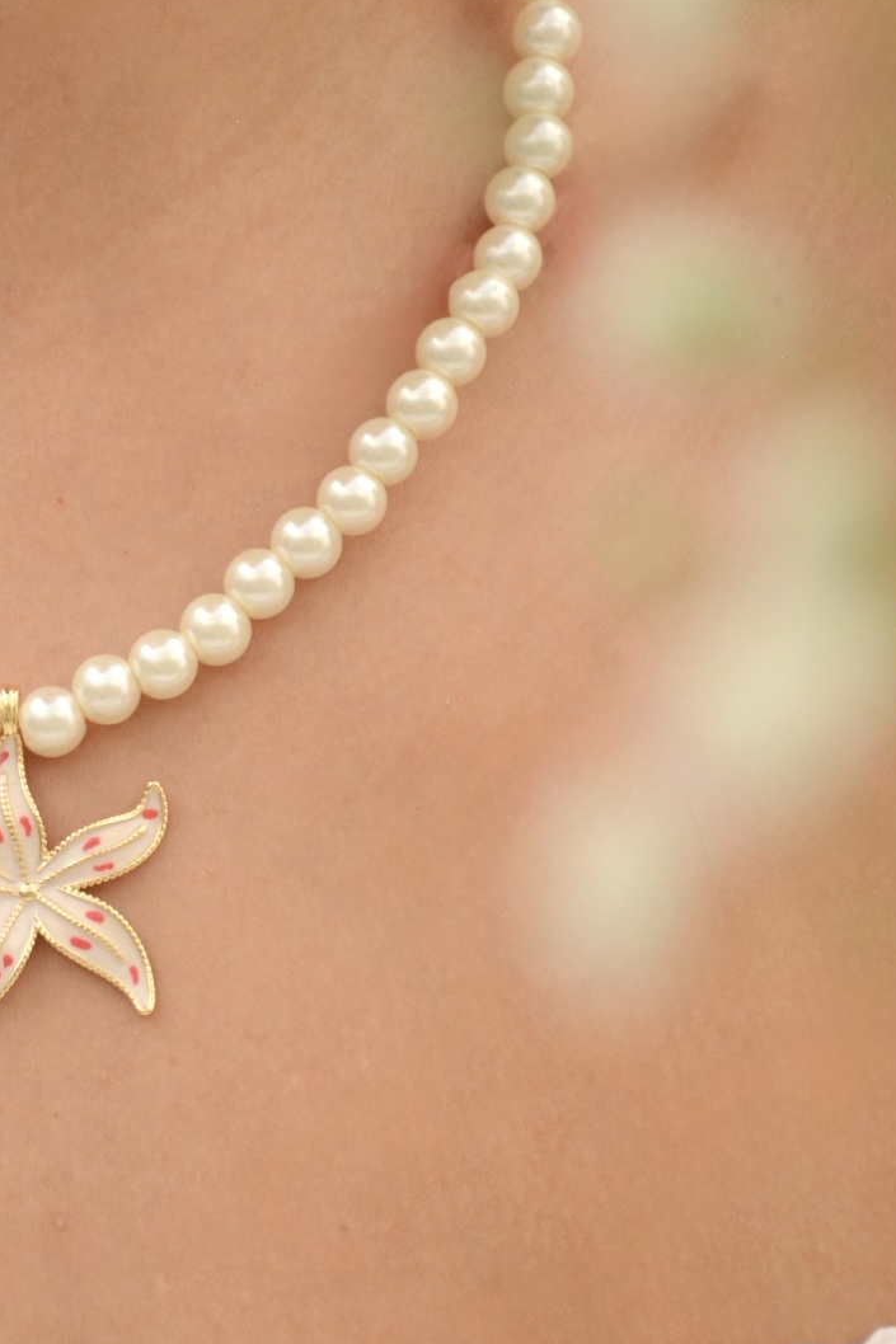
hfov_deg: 7.0
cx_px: 19
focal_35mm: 196
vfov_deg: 10.5
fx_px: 7319
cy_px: 663
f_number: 5
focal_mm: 60
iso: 500
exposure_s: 1/400
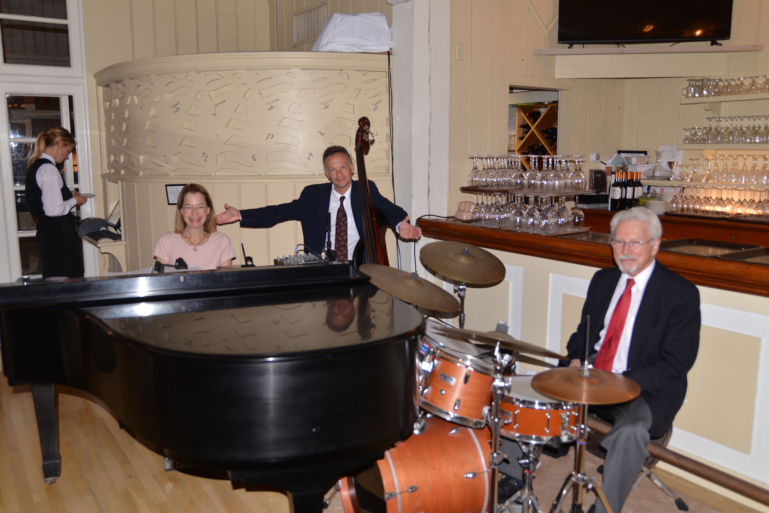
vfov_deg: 41.1
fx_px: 684
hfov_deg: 58.7
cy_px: 256
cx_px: 384
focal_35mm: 32
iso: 250
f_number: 3.5
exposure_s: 1/60
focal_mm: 32
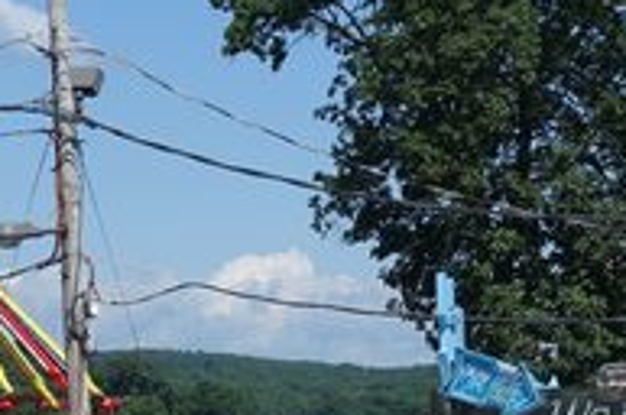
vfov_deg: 9.9
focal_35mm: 137
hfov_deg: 15.0
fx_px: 2378
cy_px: 357
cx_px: 230
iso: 125
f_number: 4
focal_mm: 20.25
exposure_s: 1/160
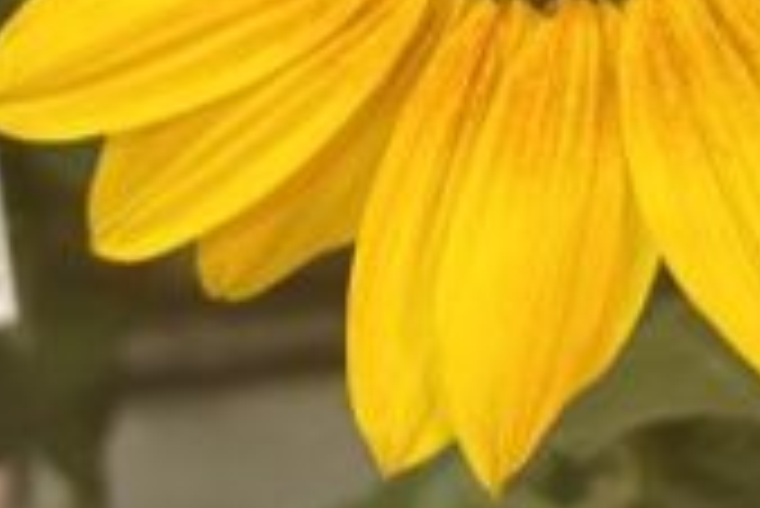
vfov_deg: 10.5
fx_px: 2599
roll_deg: +1.7
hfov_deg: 16.3
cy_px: -382
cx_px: 778
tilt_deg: -24.9
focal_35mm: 123
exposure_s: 1/60
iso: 200
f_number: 1.6
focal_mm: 5.96
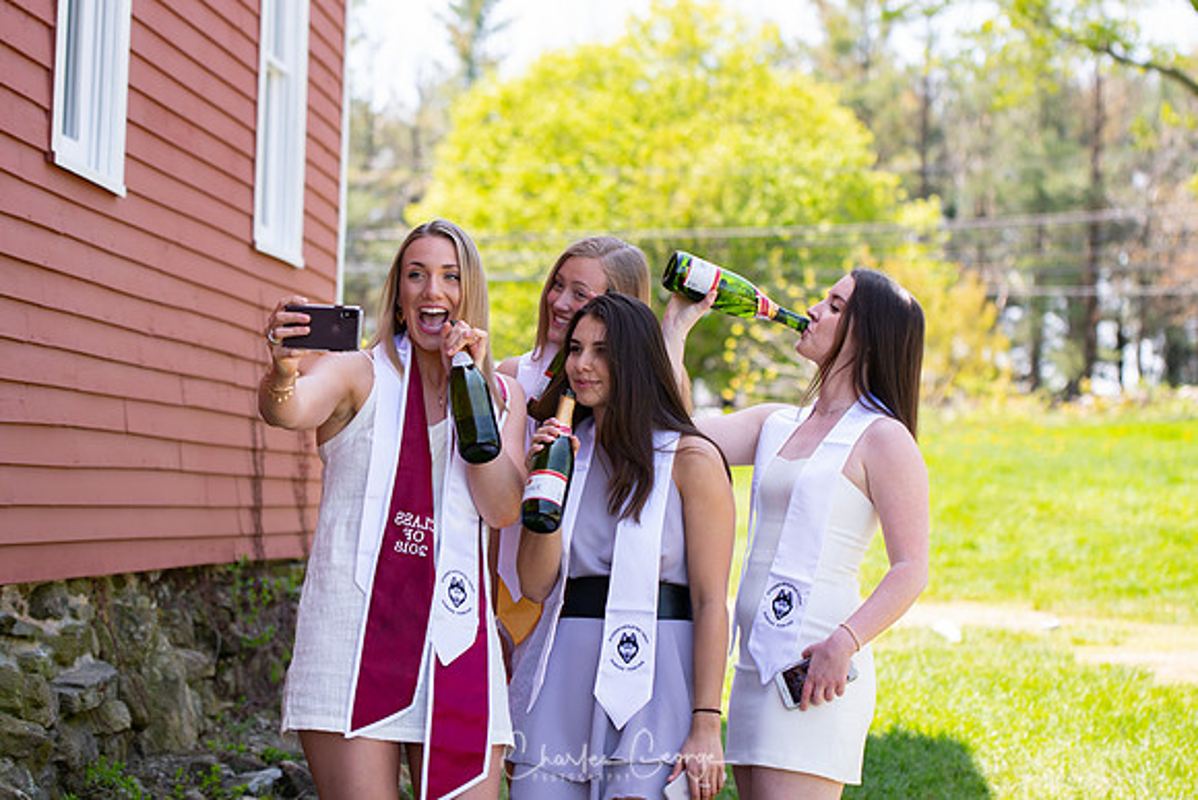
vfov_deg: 13.0
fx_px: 3495
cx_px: 599
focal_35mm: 105
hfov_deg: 19.5
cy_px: 400
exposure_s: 1/250
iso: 100
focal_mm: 70
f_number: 2.8
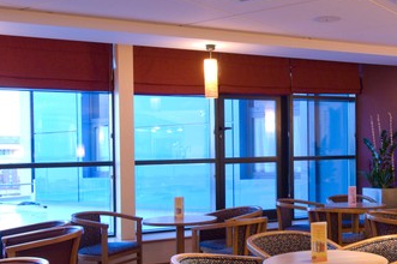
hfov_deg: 37.9
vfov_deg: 26.3
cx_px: 300
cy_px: 178
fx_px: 562
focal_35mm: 51
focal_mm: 22
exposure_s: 1/1.67
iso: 400
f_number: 8
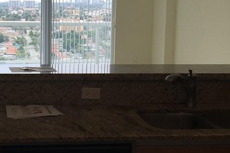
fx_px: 435
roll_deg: -1.4
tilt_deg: -7.1
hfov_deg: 29.2
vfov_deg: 20.0
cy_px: 61
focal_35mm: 68
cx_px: 60
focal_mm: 4.15
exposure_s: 1/267
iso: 25
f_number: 2.2
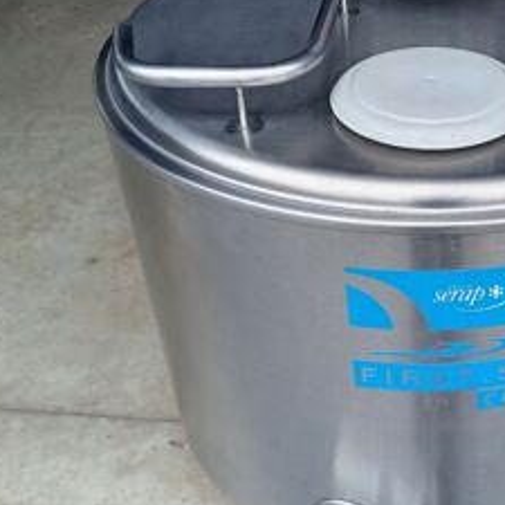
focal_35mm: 51
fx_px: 842
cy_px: 211
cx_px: 451
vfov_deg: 33.3
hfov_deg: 31.9
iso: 103
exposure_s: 1/147
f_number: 1.8
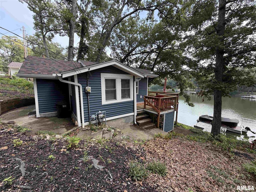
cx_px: 128
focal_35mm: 14
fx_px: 104
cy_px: 96
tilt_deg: -6.7
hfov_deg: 102.1
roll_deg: -0.8
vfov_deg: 85.7
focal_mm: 2.22
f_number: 2.2
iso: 40
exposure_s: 1/236
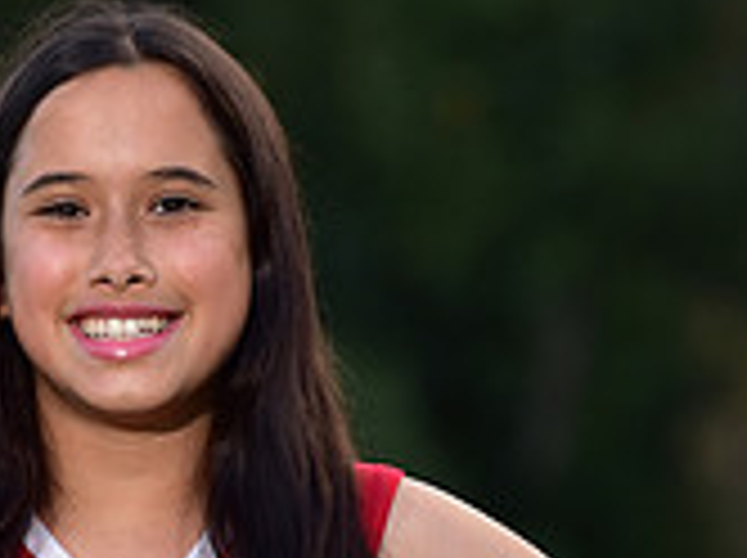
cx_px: 205
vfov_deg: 2.8
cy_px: 711
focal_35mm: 538
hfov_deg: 3.7
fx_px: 11593
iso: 400
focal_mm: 160
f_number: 4.5
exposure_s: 1/320
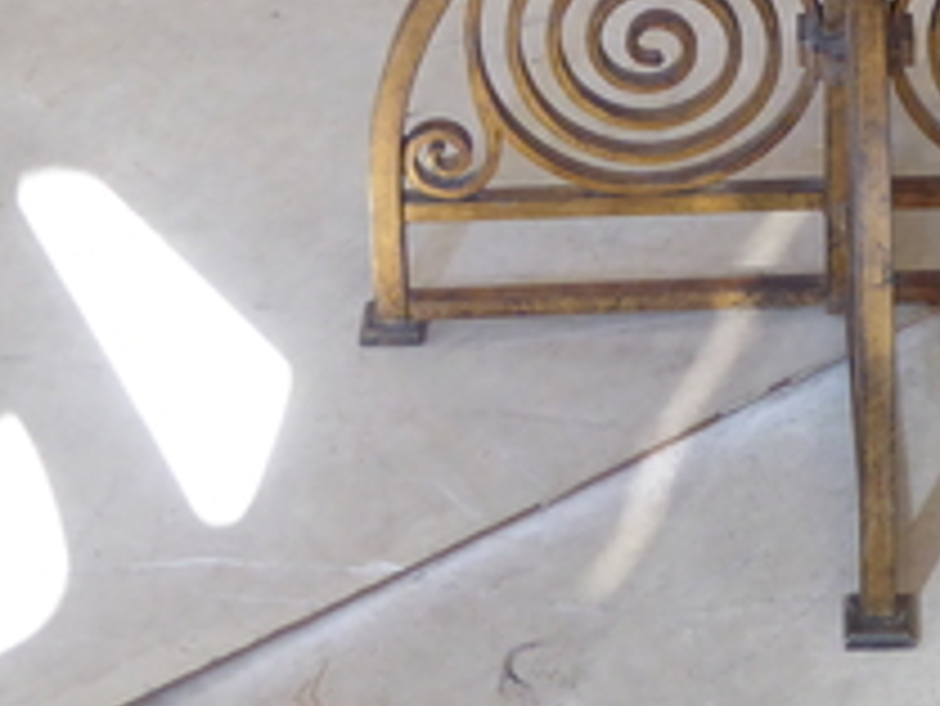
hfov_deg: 14.8
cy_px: -220
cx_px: 868
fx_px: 3587
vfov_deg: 11.0
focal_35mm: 132
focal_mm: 7.8
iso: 400
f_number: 3.9
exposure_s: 1/20
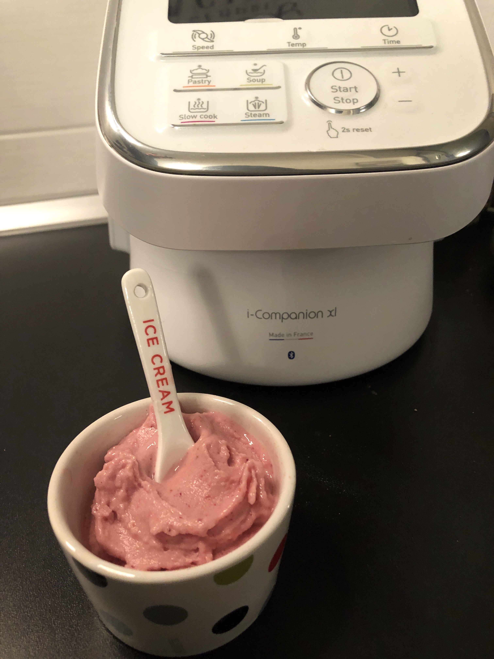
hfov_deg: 49.7
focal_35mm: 28
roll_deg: +2.6
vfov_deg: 63.4
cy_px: 330
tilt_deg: -30.5
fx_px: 533
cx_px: 247
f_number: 1.8
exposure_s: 1/6
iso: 80
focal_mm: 3.99
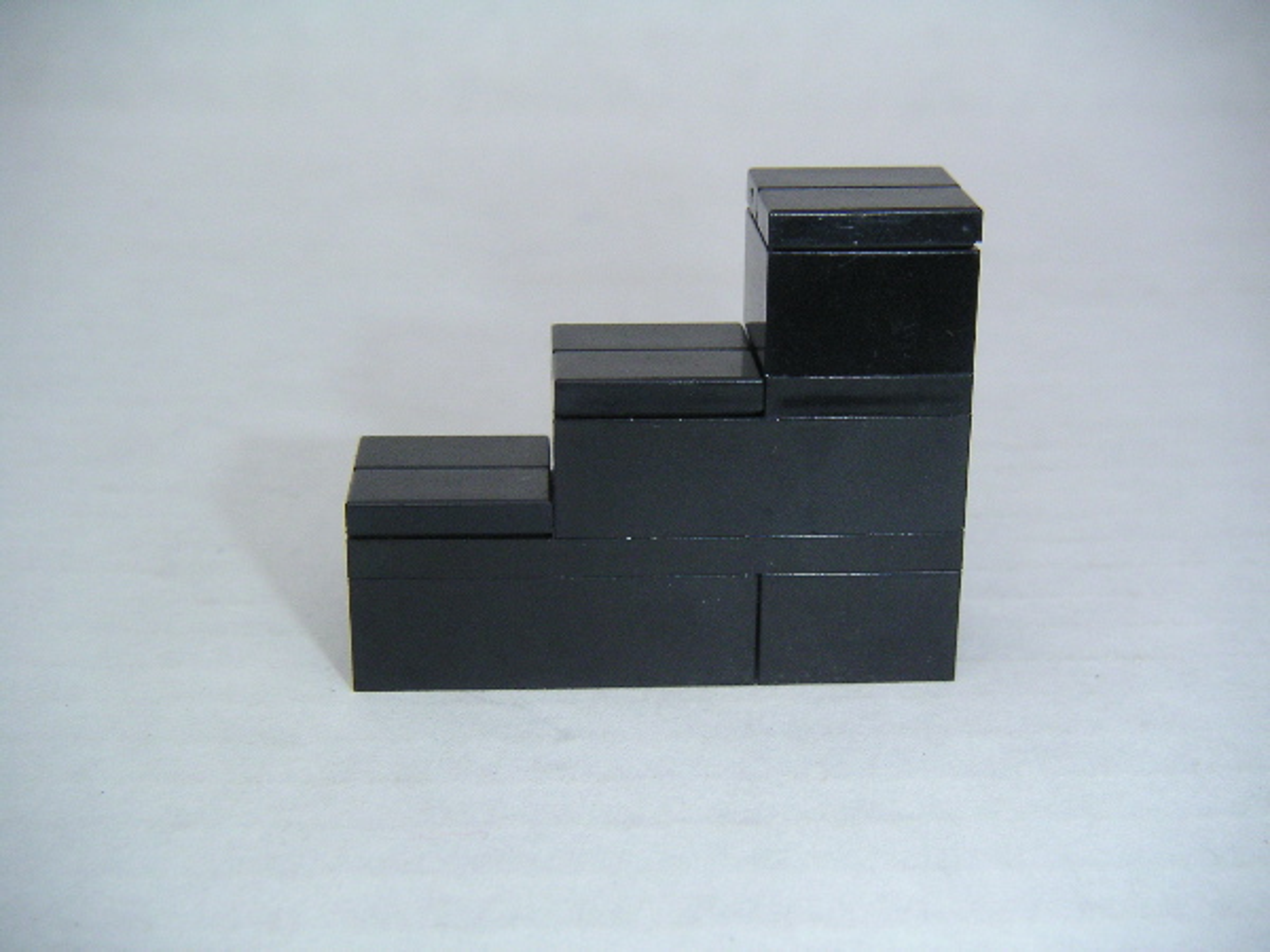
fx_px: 2018
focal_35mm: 55
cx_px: 635
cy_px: 476
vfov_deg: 26.6
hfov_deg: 34.9
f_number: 6.7
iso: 160
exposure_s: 1/750
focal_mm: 8.6
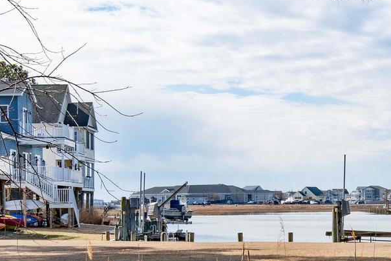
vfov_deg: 13.6
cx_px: 264
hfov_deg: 20.3
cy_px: 208
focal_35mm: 100
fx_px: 1086
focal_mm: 28
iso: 400
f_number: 20
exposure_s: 1/250
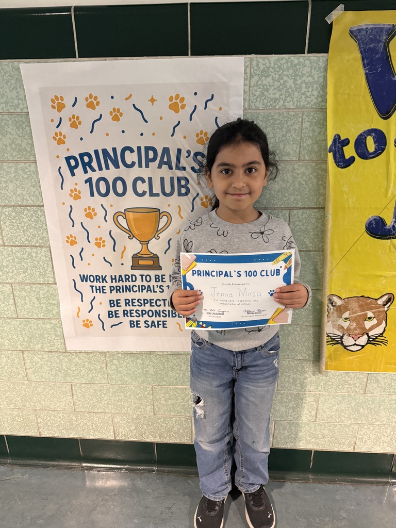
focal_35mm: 24
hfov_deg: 56.8
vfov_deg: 71.6
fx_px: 366
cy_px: 264
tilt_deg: -20.0
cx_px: 198
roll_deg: -0.1
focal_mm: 6.76
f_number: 1.78
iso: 640
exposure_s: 1/40
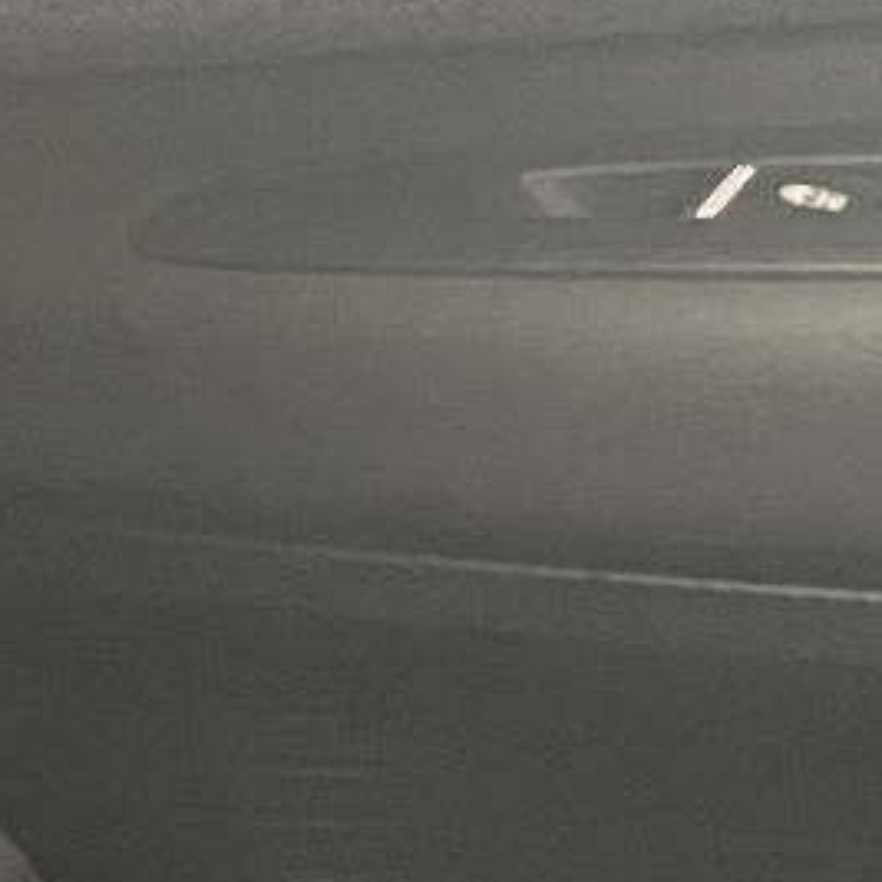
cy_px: 941
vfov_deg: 11.1
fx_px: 4468
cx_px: -1582
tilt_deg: -23.3
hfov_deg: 9.4
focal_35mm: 155
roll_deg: +0.1
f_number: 1.6
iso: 1000
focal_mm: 4.2
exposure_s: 1/30
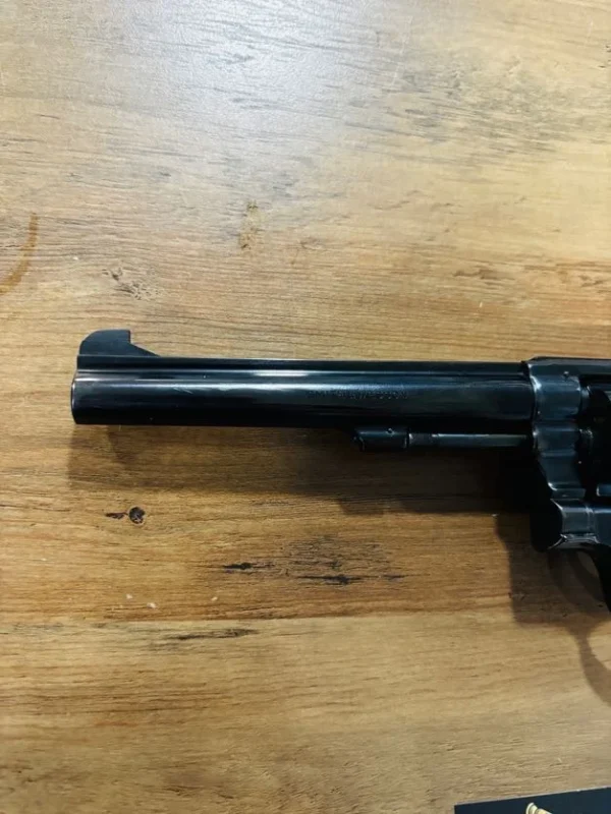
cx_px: 306
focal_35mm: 26
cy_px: 407
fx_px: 612
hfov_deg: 53.1
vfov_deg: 67.3
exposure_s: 1/60
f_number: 1.6
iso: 500
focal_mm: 5.96
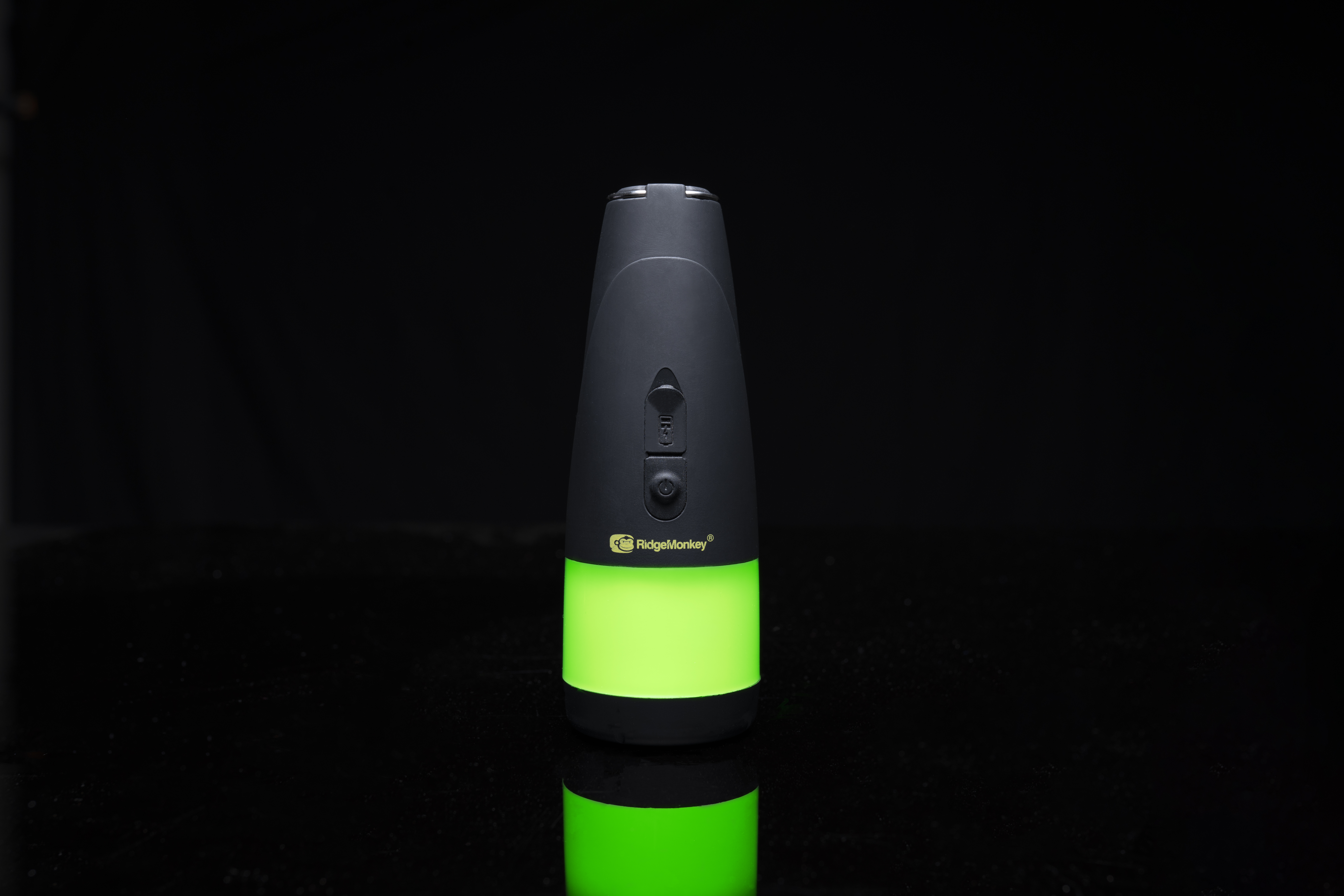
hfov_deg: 54.4
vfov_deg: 37.9
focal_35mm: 35
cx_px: 672
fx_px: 1307
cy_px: 448
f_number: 8
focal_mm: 35
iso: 125
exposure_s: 1/160
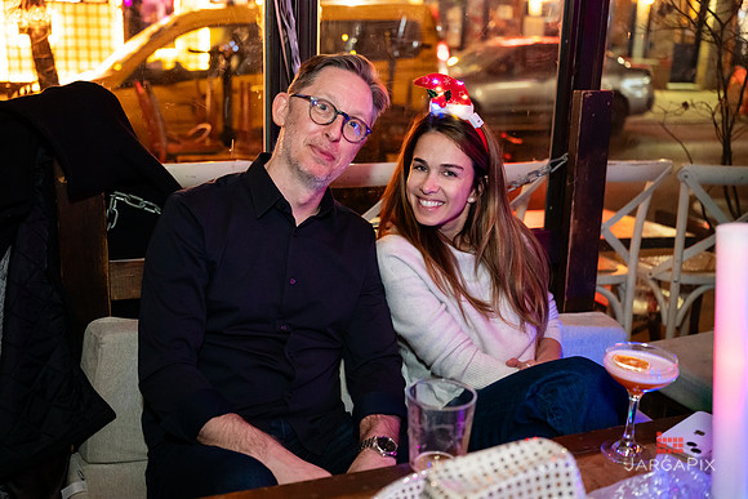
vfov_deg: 34.5
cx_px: 376
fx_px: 803
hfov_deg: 50.0
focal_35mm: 39
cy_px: 248
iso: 3200
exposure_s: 1/100
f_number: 2.8
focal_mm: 38
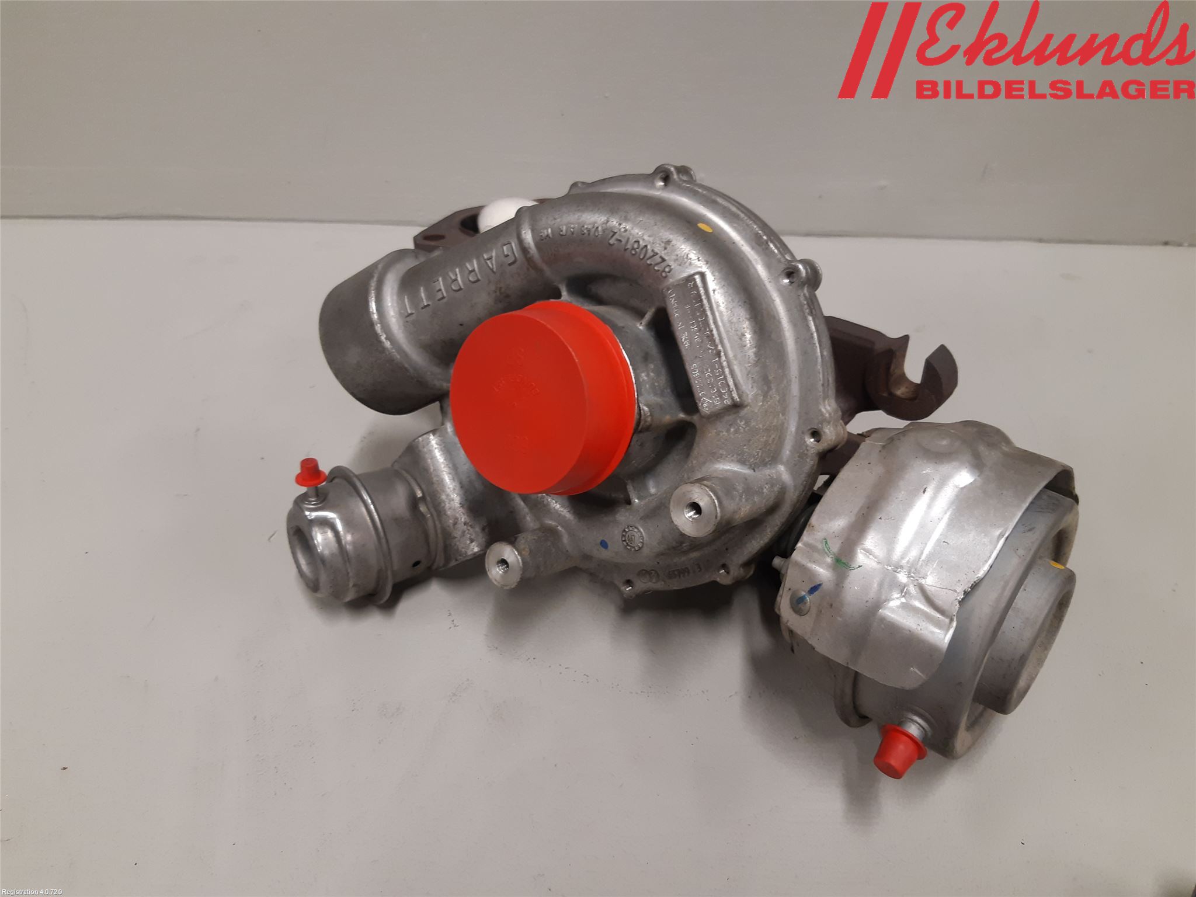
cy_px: 448
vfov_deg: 53.1
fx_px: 898
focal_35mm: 26
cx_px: 598
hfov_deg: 67.3
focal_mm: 3.93
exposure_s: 1/50
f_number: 1.7
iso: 125
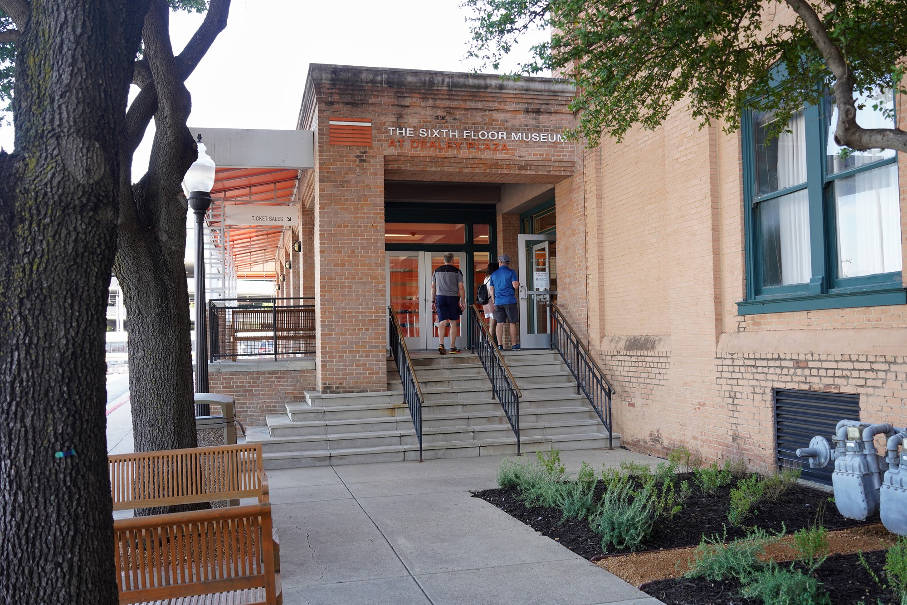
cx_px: 454
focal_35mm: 33
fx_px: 831
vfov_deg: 40.0
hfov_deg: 57.2
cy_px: 302
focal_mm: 33
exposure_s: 1/100
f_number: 4.5
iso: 320
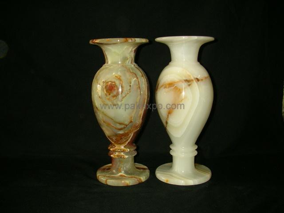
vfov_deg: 37.7
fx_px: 312
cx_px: 142
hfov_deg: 49.0
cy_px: 106
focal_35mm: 38
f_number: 2.9
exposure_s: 1/31.6
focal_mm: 6
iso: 100
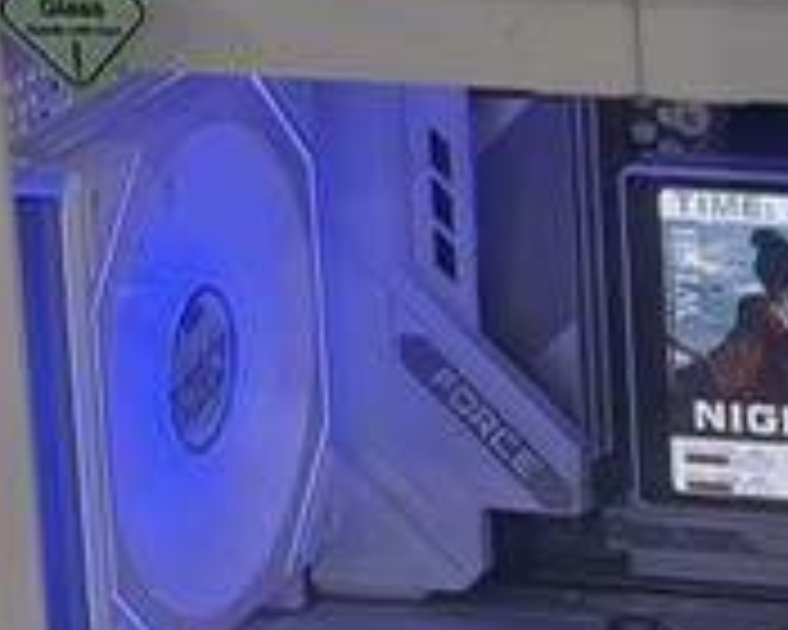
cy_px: 252
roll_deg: +1.1
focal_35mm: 217
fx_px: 5061
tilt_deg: -18.0
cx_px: 1126
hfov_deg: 8.7
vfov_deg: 7.1
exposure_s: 1/50
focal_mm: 6.76
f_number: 1.78
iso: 80
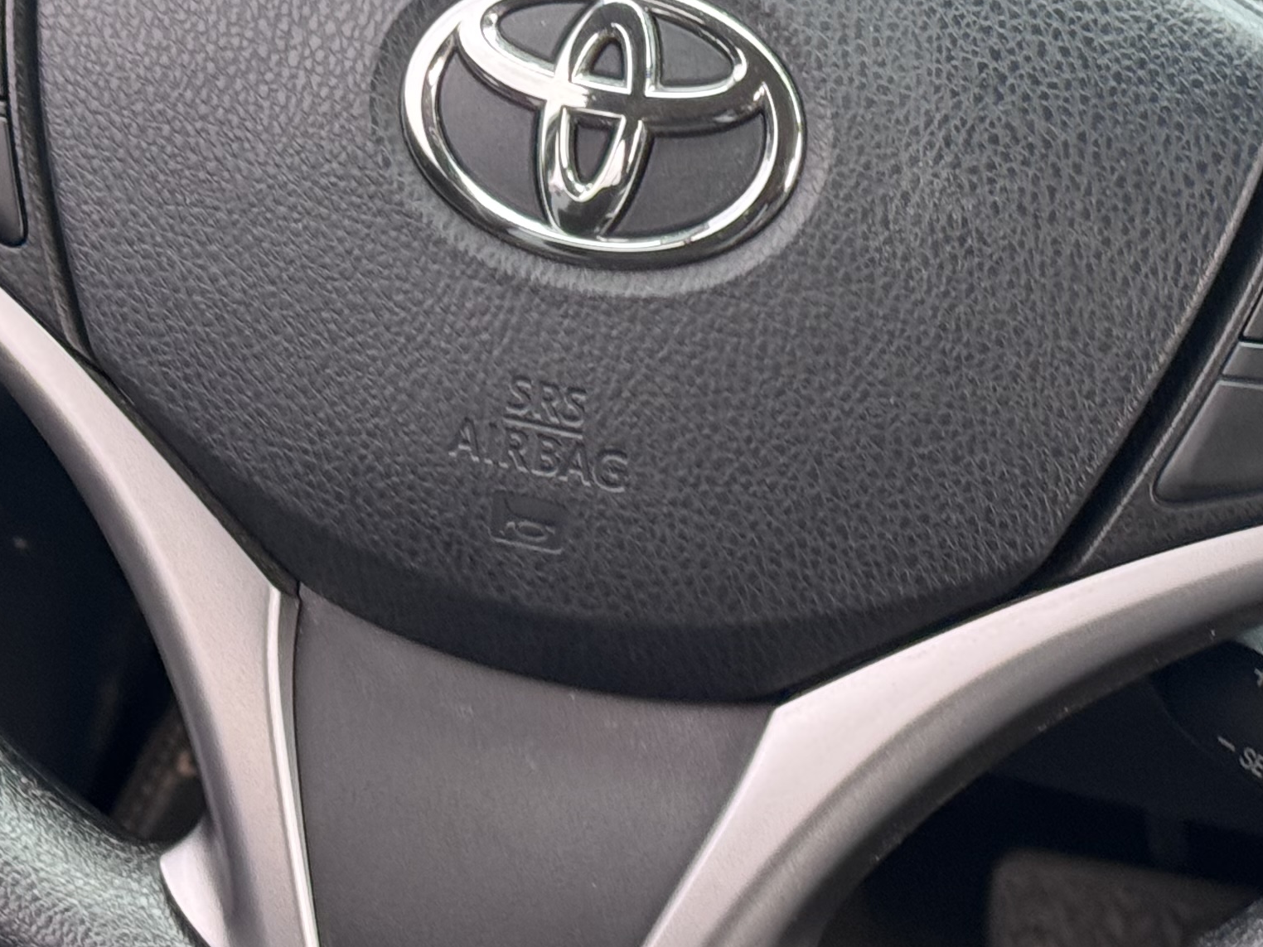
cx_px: 621
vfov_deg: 11.6
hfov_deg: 15.5
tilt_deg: -28.1
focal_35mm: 127
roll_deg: +0.8
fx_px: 4634
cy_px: 44
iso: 100
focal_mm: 6.76
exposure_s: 1/93
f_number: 1.78
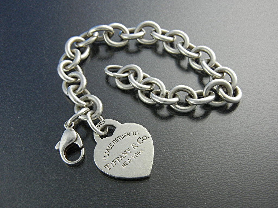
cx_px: 139
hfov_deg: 42.1
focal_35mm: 45
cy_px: 104
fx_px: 361
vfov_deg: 32.2
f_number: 3.8
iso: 400
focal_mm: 8.1
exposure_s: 1/26.4
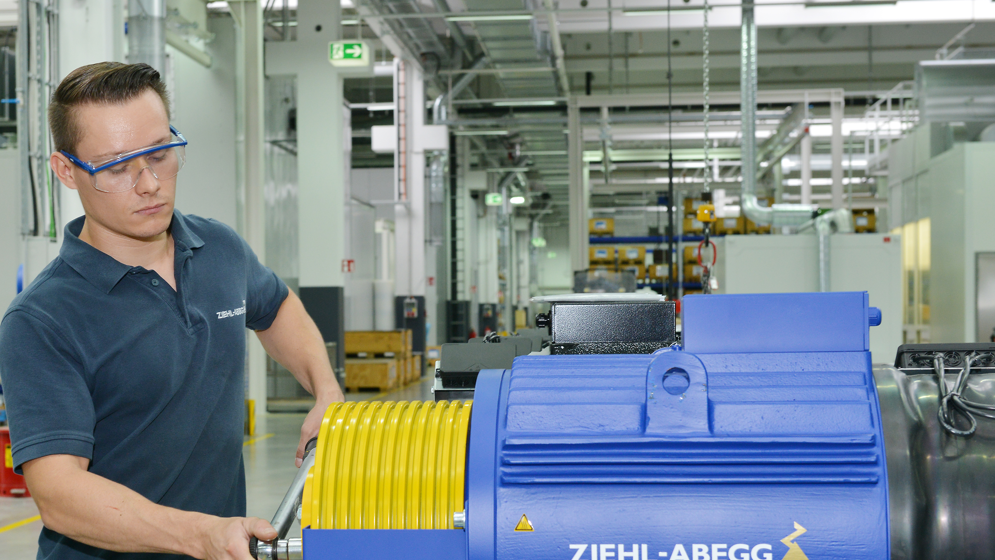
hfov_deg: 39.2
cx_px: 471
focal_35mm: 53
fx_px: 1398
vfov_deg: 22.6
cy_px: 337
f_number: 7.1
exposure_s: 1/60
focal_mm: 48
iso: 800
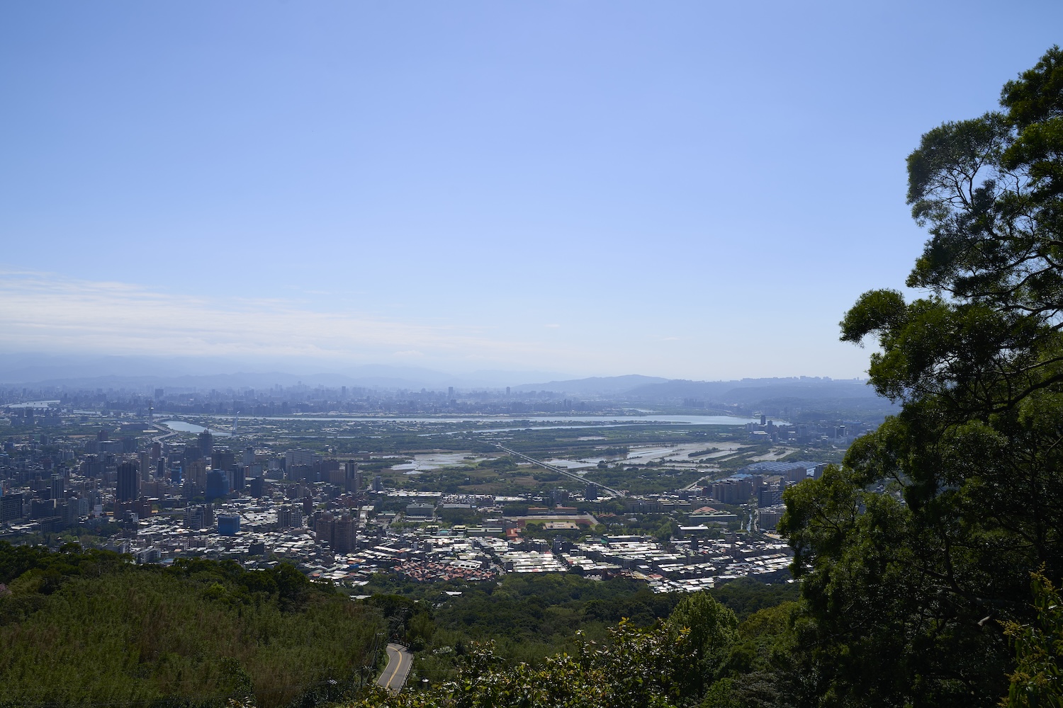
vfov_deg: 43.6
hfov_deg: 61.9
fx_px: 886
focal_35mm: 30
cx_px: 532
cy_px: 354
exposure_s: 1/500
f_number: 8
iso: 100
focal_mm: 30
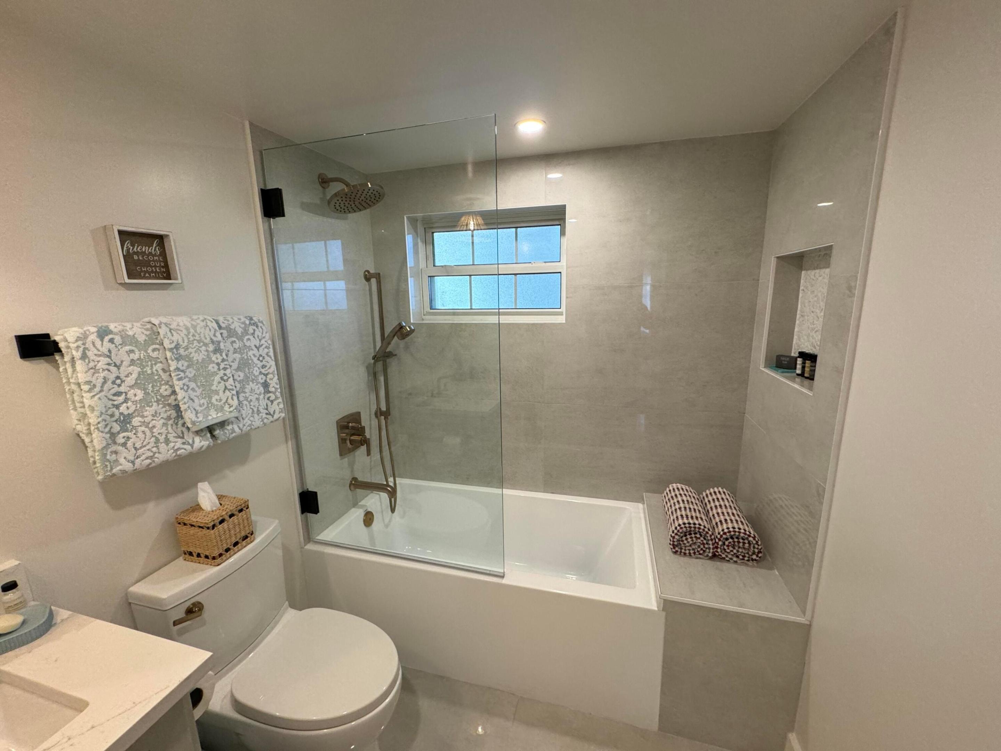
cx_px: 500
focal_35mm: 14
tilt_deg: -10.6
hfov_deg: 102.1
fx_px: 405
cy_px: 376
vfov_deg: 85.7
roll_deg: +0.1
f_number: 2.2
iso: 200
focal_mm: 2.22
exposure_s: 1/120
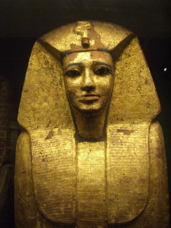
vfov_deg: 49.0
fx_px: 250
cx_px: 86
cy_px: 114
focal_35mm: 38
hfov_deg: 37.7
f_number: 2.7
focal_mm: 6.2
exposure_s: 1/60
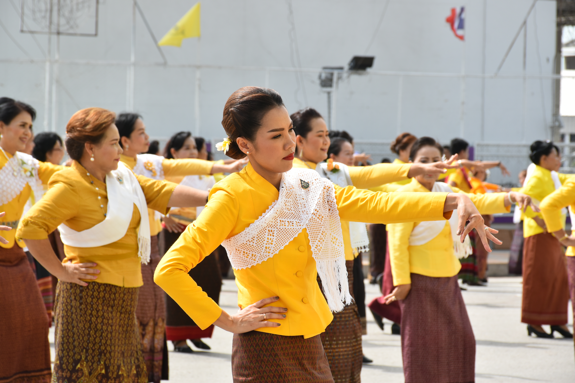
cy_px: 192
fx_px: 2396
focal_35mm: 150
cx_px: 288
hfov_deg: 13.7
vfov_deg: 9.1
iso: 200
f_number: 9
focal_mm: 100
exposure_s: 1/320
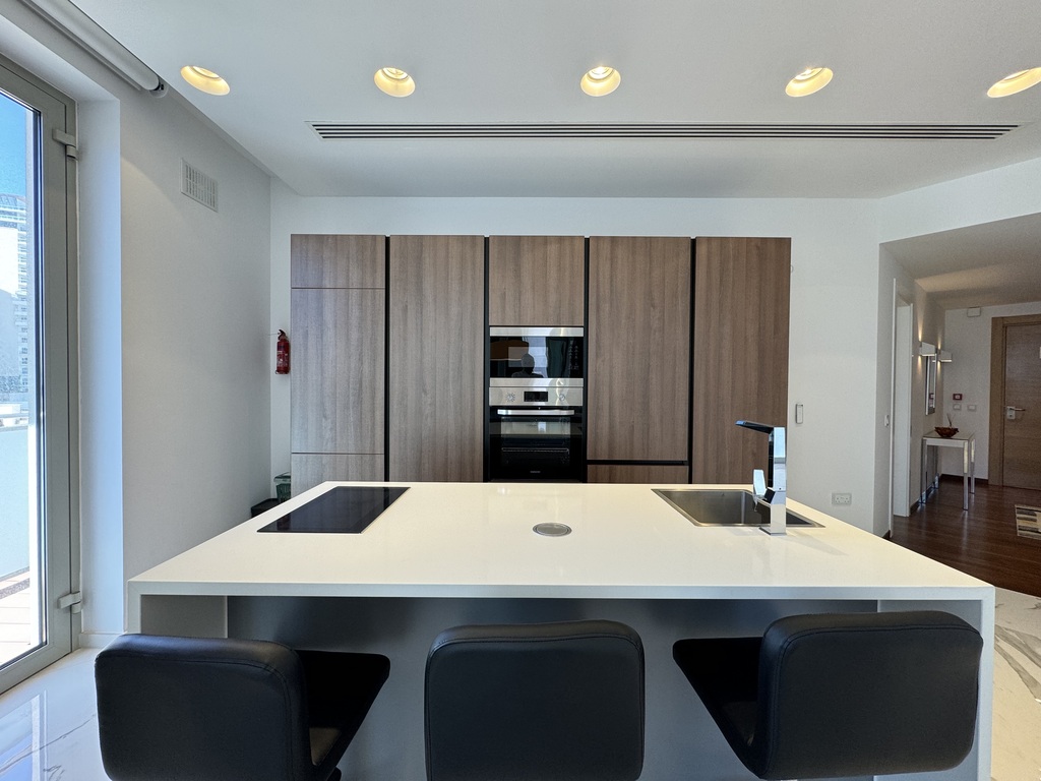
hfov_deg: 102.1
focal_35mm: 14
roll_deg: -0.7
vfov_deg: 85.7
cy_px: 390
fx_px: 421
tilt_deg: -0.4
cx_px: 520
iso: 100
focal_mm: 2.22
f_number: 2.2
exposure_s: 1/100
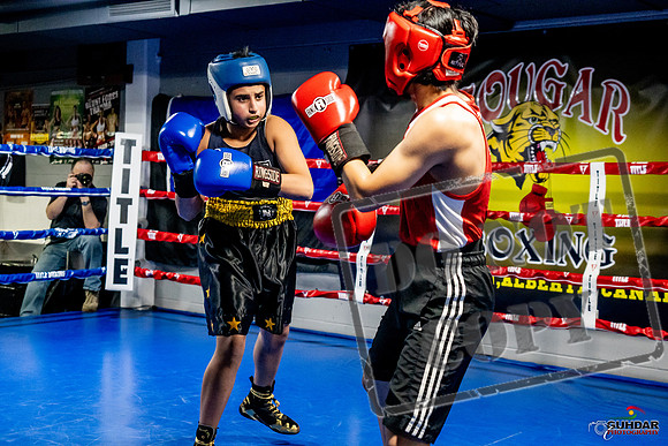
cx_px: 334
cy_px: 223
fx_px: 965
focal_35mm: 52
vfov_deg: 26.0
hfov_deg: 38.2
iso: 5000
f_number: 2.8
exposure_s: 1/800
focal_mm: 35
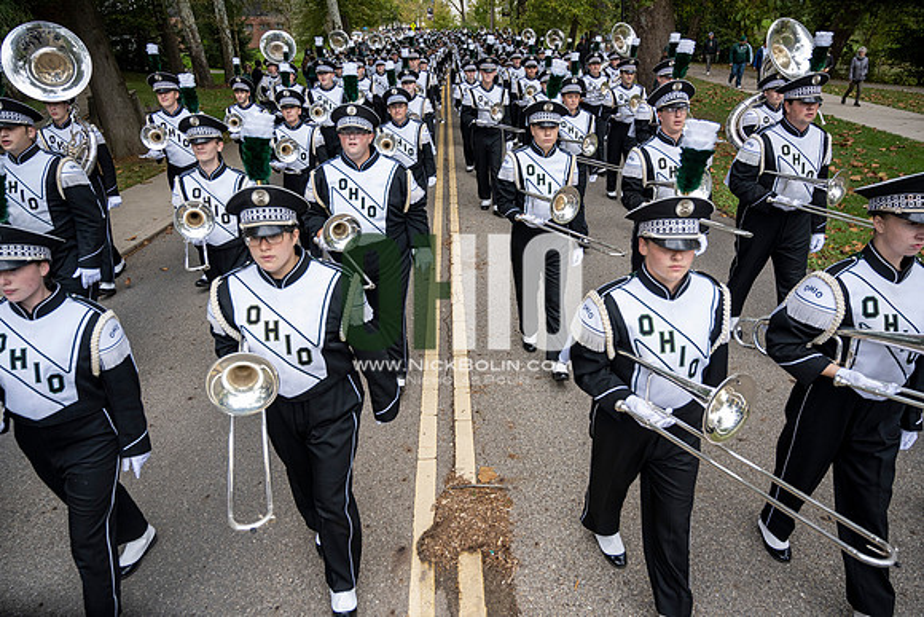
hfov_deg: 73.7
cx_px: 462
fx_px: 616
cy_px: 308
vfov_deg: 53.2
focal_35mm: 24
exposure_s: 1/1000
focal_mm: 24
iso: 500
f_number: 4
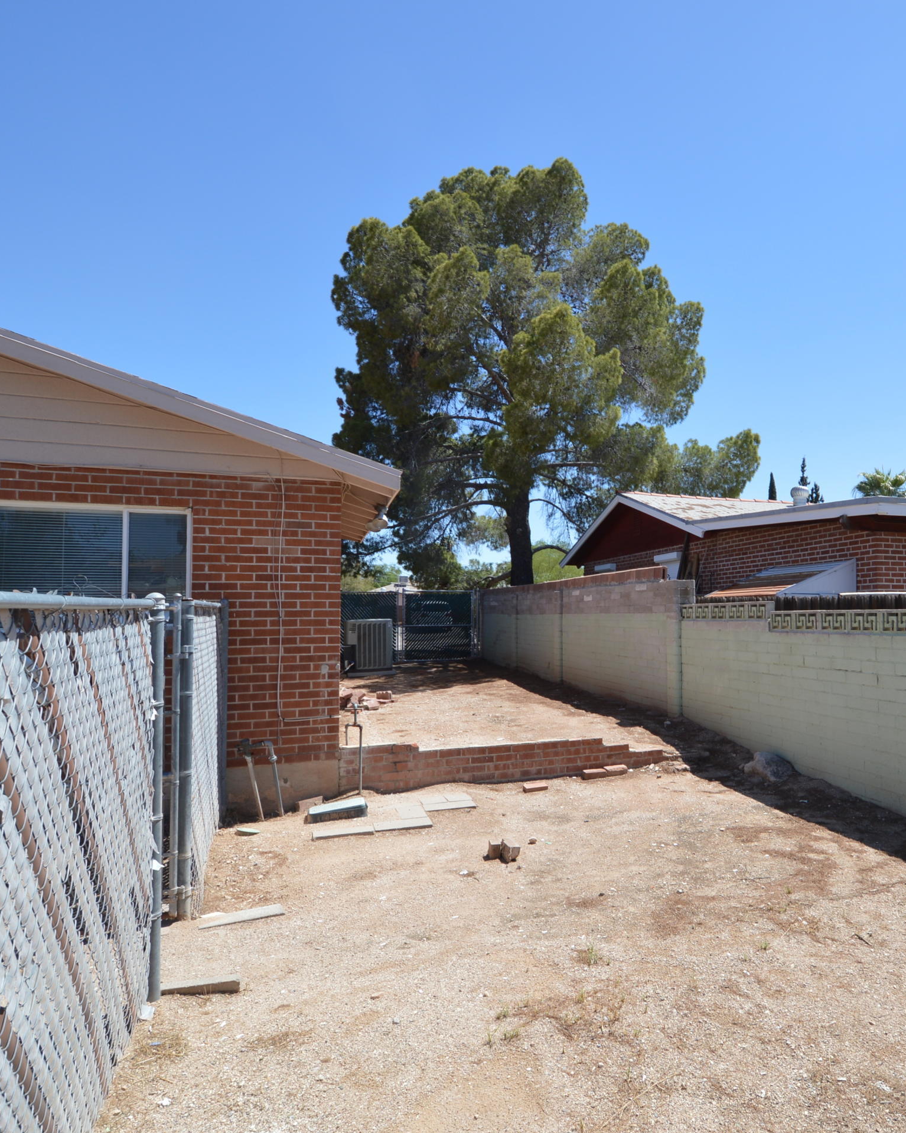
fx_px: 738
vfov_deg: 75.0
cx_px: 664
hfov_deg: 60.2
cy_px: 579
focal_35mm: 22
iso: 100
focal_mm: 10
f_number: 7.1
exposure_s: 1/200
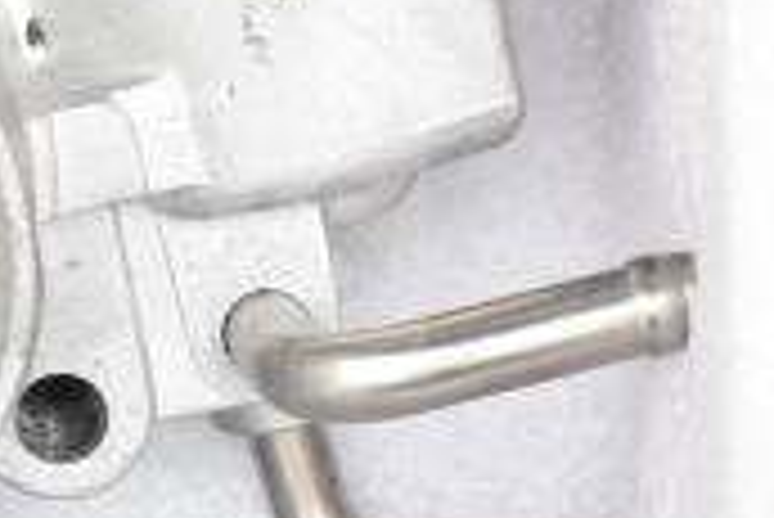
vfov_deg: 6.8
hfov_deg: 10.1
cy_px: -11
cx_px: -81
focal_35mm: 202
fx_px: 4347
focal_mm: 38
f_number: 7.1
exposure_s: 1/200
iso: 1600
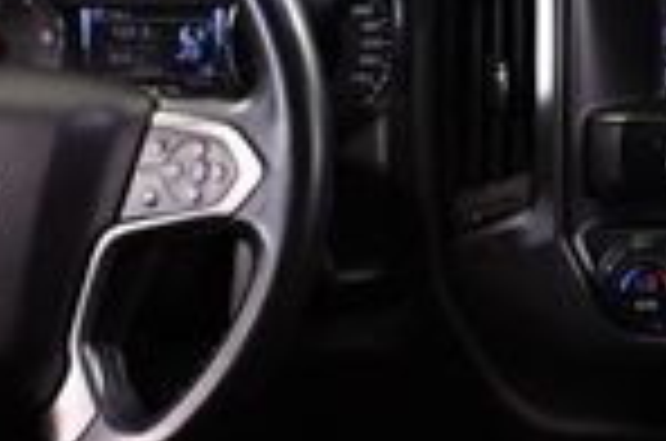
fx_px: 2160
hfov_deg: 16.9
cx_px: 770
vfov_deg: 11.5
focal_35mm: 117
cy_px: 4
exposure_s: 1/125
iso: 2800
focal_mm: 18
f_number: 3.5
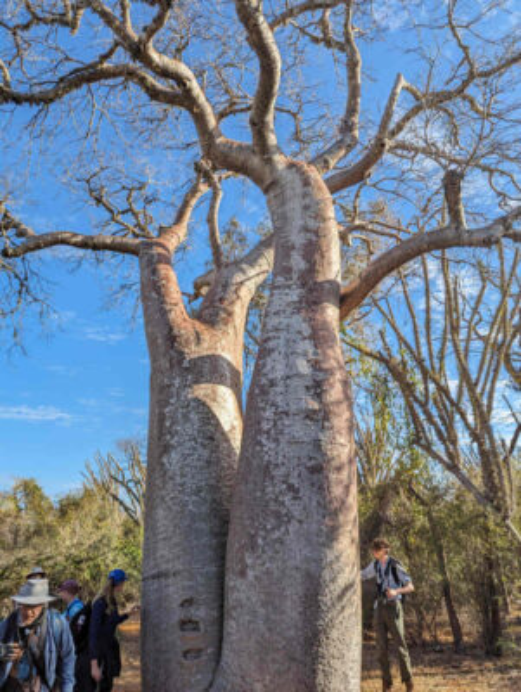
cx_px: 260
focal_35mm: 24
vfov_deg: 71.5
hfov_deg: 56.9
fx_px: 481
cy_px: 346
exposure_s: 1/1244
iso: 46
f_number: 1.85
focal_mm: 6.81
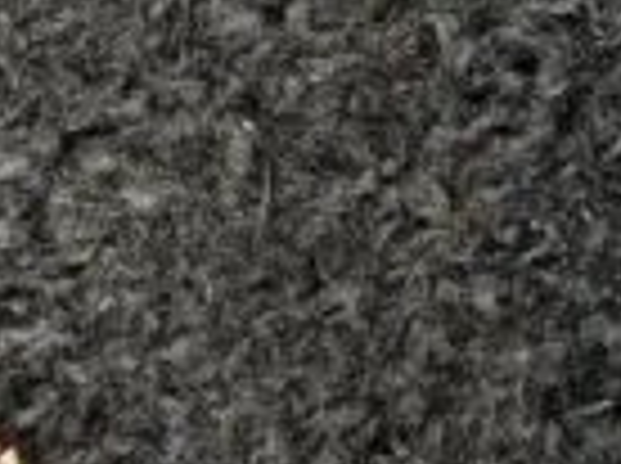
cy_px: 59
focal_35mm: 121
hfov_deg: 16.1
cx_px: 531
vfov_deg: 12.1
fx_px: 2167
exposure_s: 1/50
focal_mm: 4.25
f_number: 1.8
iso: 400
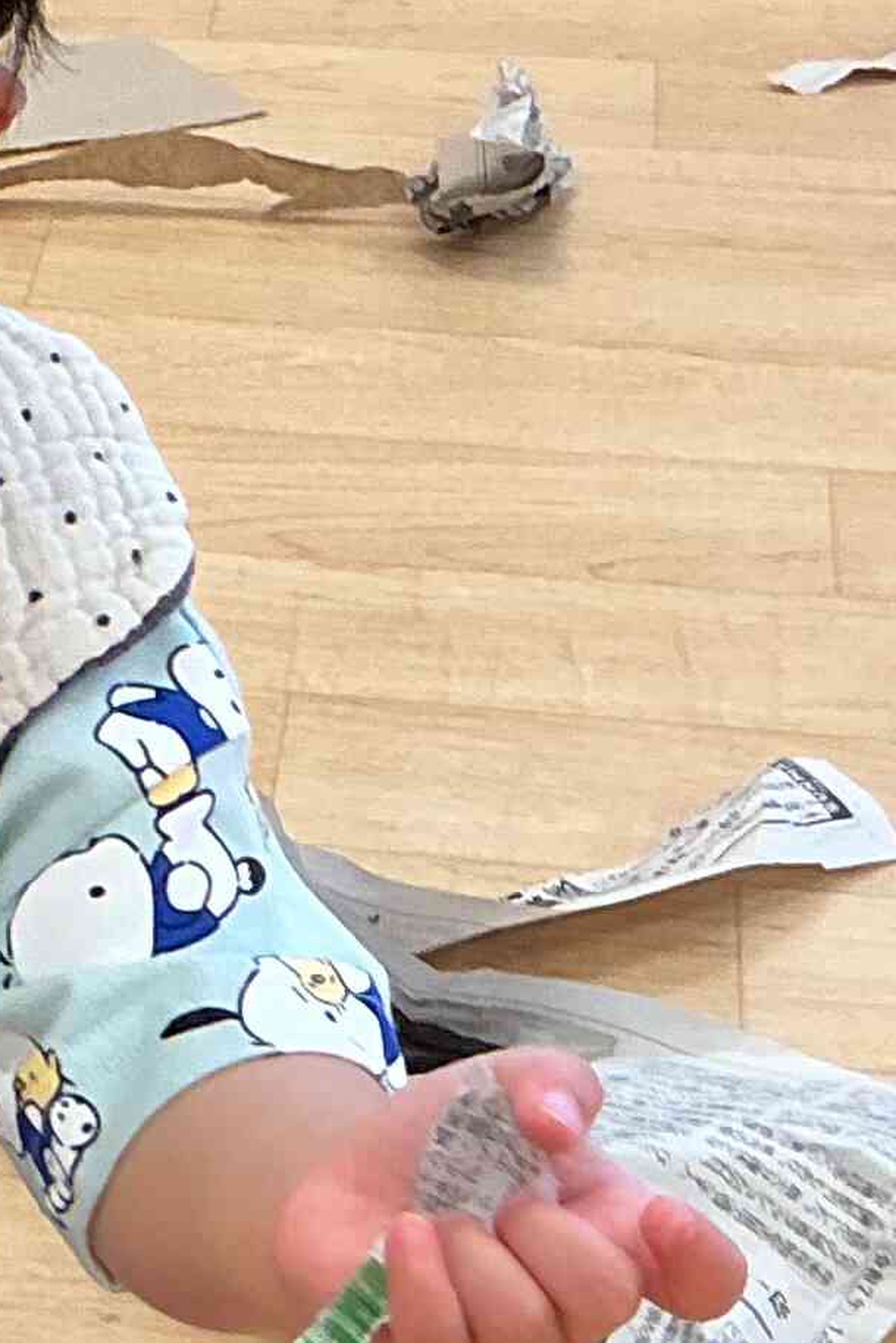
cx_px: -749
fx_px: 4961
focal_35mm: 133
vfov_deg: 15.2
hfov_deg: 9.8
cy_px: 1256
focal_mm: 3
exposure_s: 1/100
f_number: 1.8
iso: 25
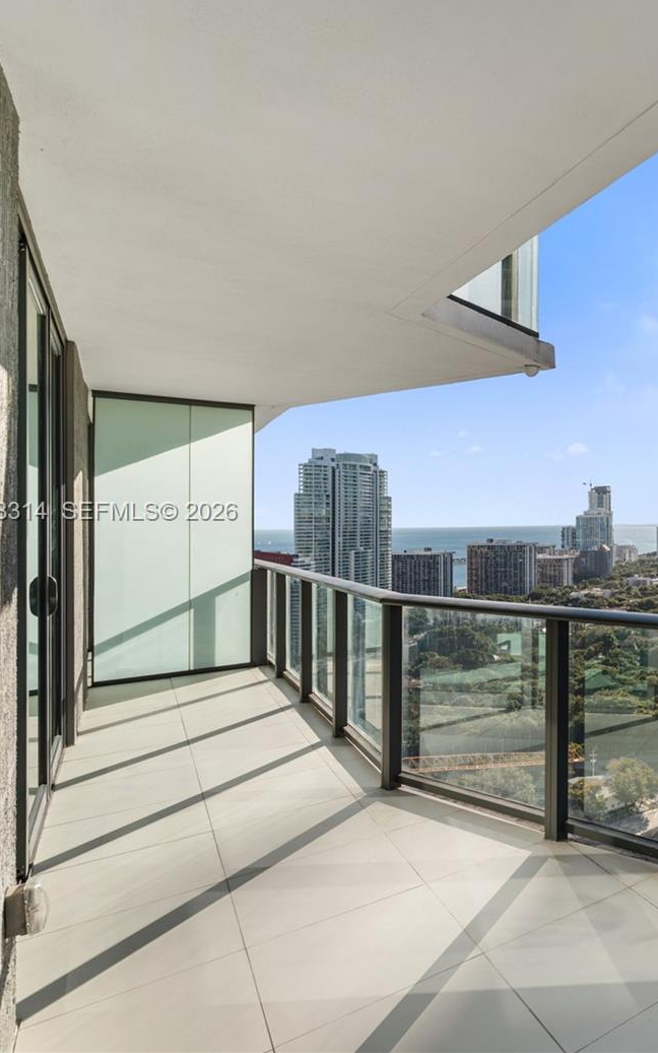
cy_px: 513
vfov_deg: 79.6
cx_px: 733
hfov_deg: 42.5
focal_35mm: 22
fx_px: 631
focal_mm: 14
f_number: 9
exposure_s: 1/200
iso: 100
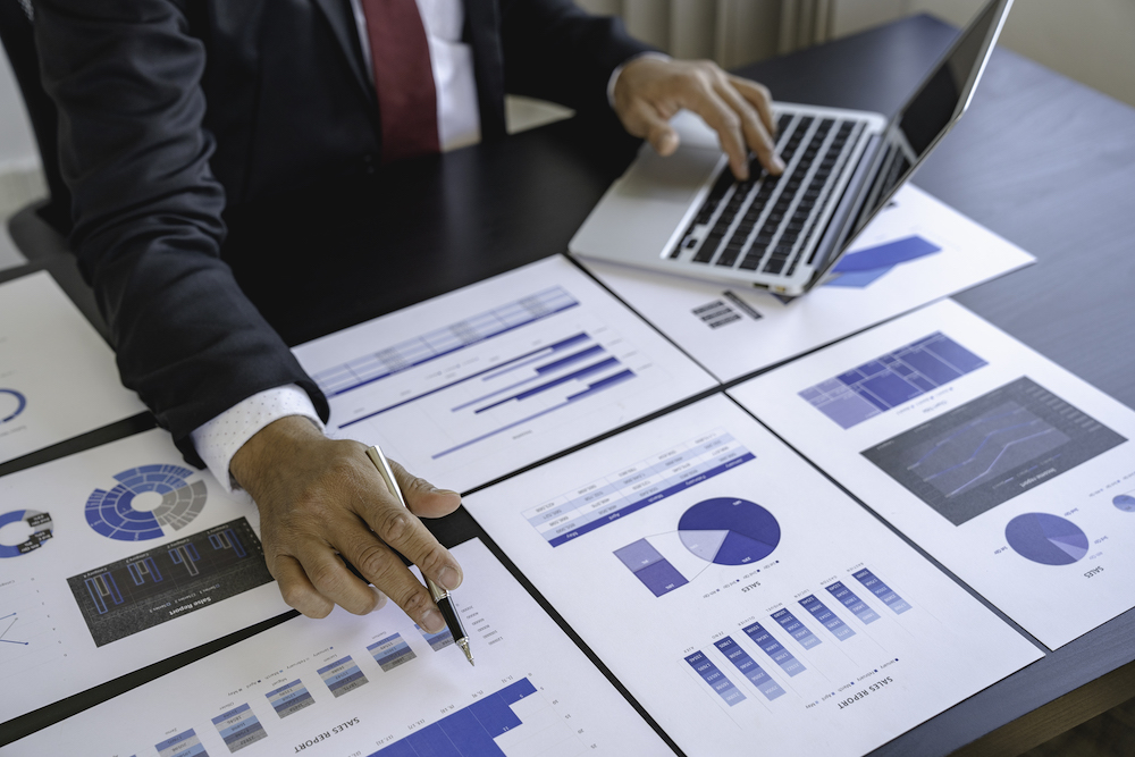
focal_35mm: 49
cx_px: 568
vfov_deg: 27.5
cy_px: 378
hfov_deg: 40.3
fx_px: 1545
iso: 100
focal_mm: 49
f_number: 3.5
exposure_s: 1/160
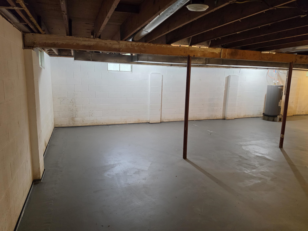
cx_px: 154
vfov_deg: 58.9
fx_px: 205
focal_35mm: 23
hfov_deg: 73.9
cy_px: 116
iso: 400
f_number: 1.4
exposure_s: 1/120
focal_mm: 6.5
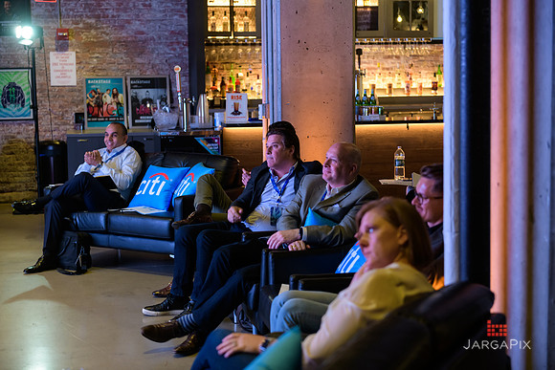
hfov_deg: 28.8
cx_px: 278
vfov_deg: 19.5
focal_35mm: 70
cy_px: 185
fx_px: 1079
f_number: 3.2
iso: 1250
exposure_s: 1/60
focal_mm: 70
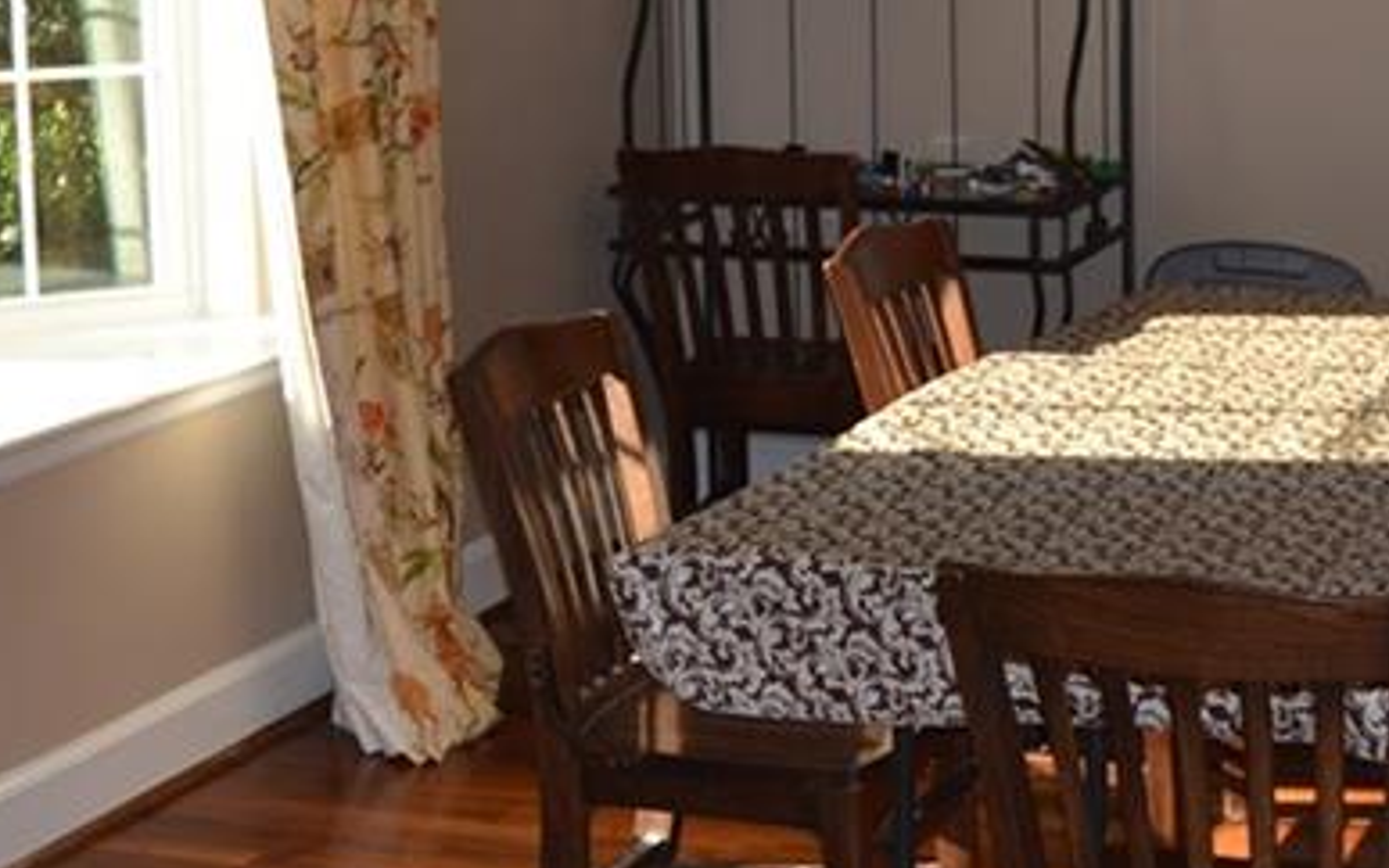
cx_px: 958
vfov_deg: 14.6
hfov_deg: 23.2
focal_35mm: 89
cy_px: 183
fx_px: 3370
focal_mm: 22
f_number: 4
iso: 125
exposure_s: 1/125
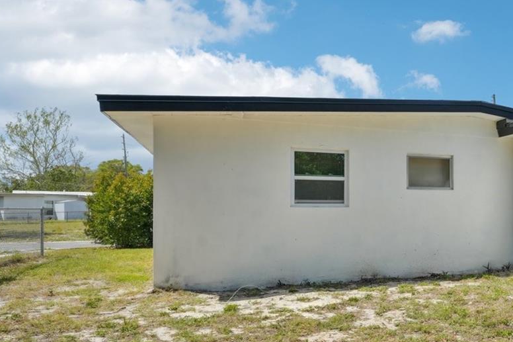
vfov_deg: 38.9
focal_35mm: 34
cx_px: 502
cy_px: 204
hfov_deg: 47.5
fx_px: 482
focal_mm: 16.4
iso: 400
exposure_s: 1/1250
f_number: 8
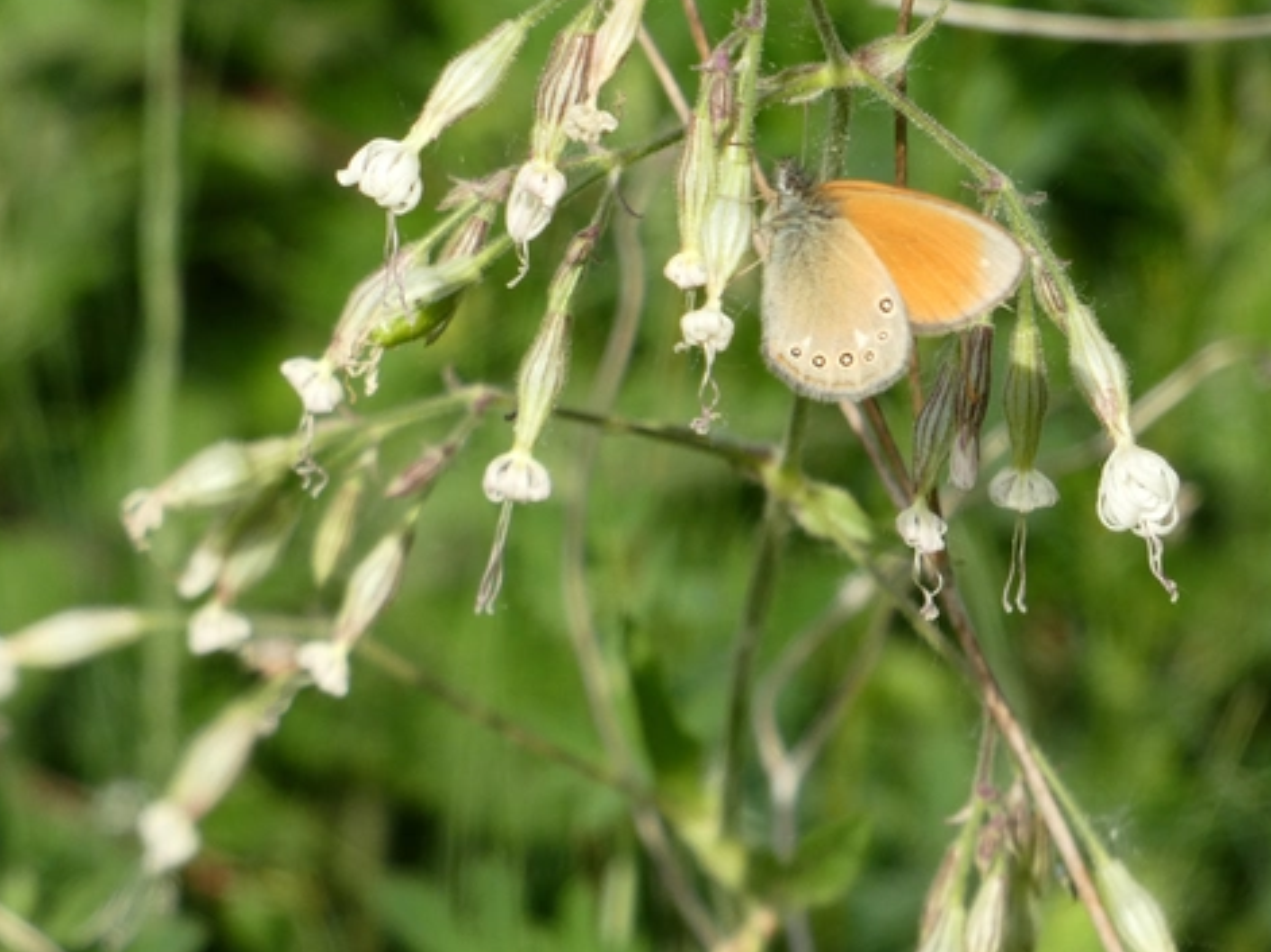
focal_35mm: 974
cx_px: 610
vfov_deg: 1.5
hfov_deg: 2.0
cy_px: 372
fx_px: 35753
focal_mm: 128.4
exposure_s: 1/320
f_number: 5.6
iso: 100
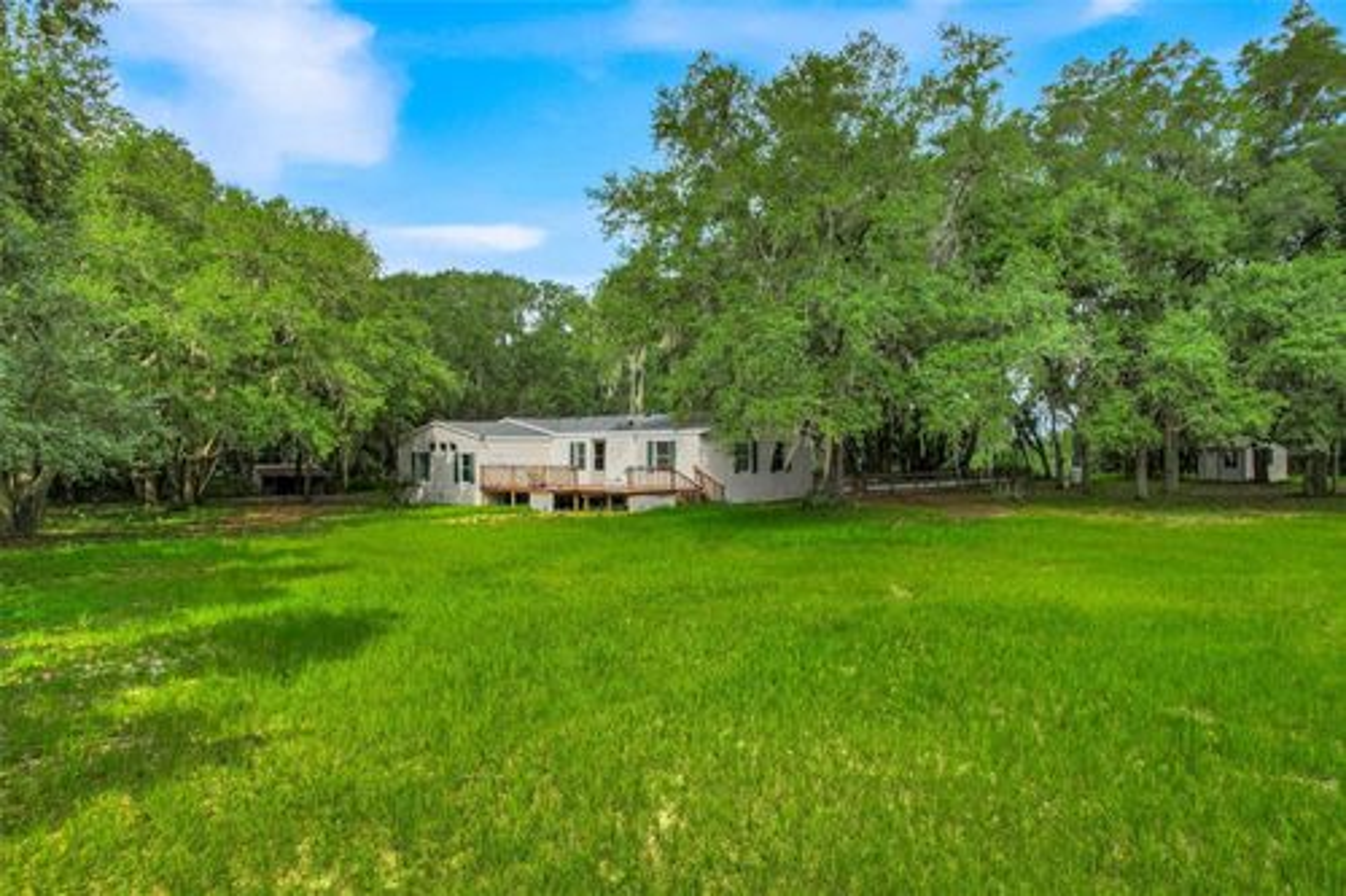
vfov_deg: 57.2
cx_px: 673
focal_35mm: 22
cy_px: 448
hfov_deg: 78.6
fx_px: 822
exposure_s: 1/160
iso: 100
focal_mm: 8.38
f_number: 2.8
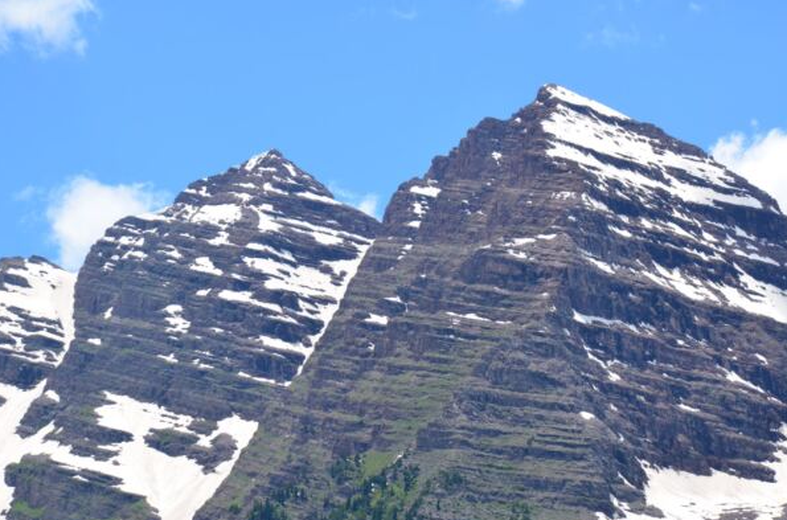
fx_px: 3695
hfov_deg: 12.2
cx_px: 418
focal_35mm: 170
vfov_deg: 8.0
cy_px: 269
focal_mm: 105
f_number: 16
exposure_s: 1/160
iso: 200
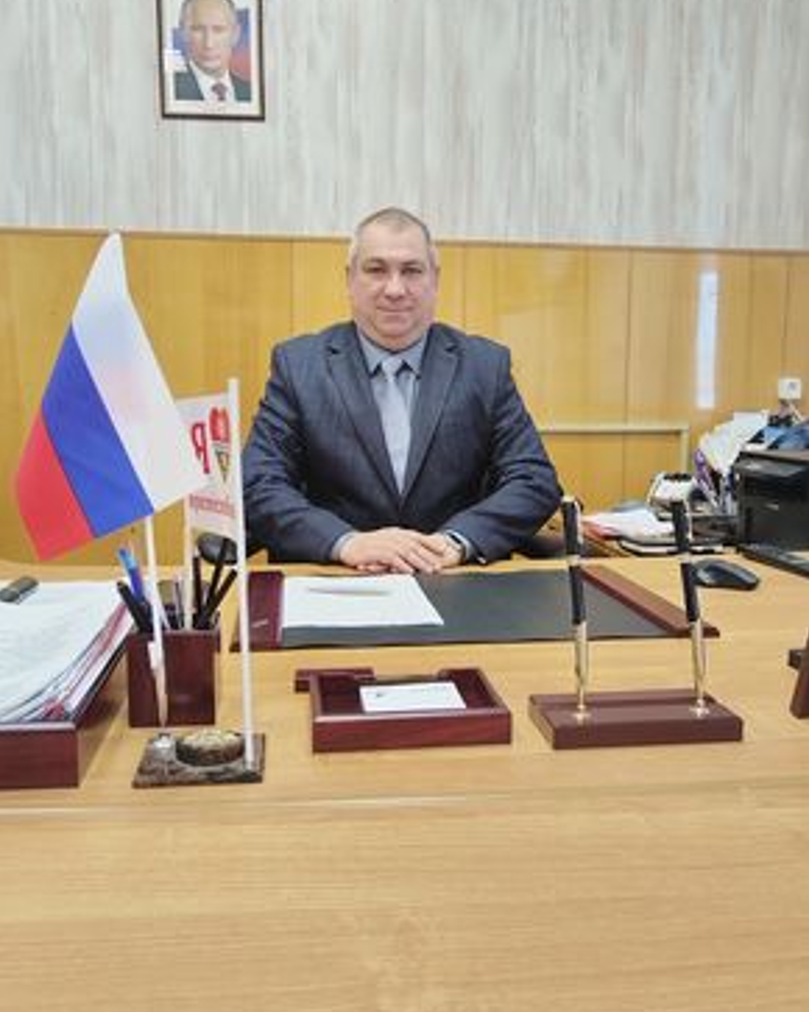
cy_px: 493
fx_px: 839
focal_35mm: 28
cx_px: 393
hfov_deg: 51.5
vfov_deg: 62.2
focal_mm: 4.95
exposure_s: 1/100
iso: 1264
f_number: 1.9
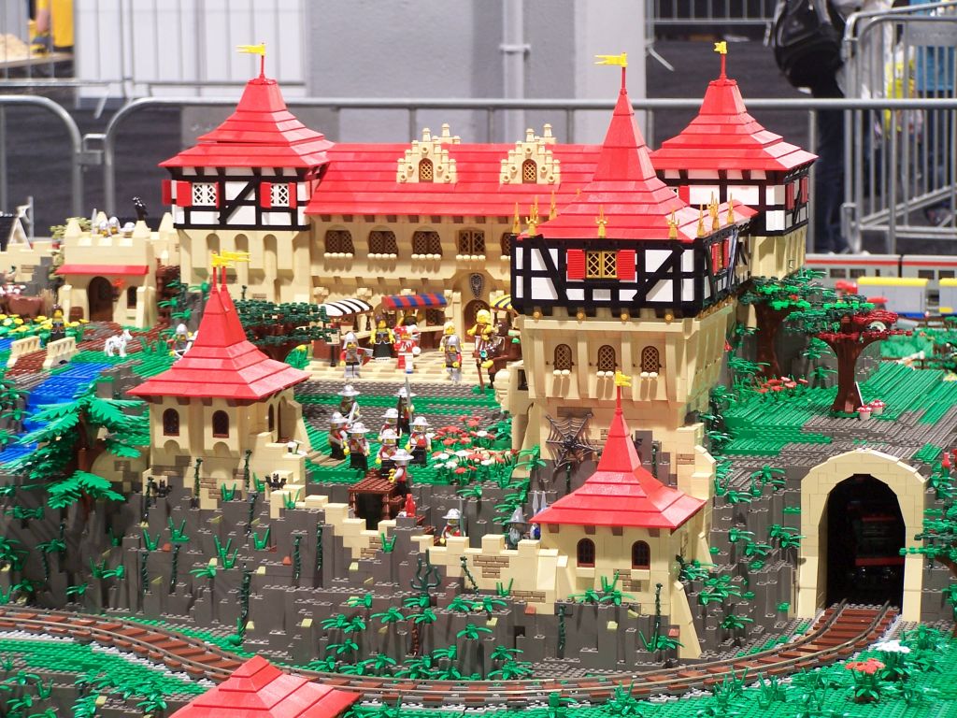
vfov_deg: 12.7
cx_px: 478
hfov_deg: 16.8
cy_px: 359
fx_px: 3235
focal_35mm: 117
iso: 80
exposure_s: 1/3
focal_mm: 19.4
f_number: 3.2
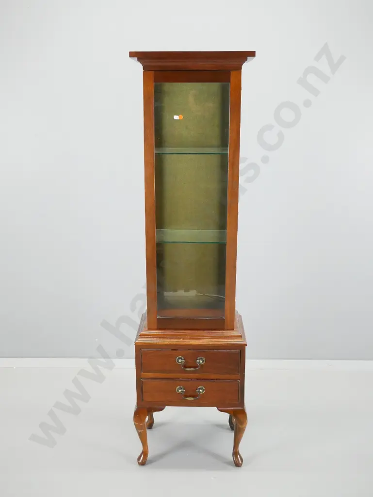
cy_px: 248
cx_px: 186
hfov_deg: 39.7
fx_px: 517
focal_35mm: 36
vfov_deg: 51.3
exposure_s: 1/50
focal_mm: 18
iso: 3200
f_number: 5.6
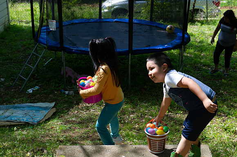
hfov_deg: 28.9
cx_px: 118
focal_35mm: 70
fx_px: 461
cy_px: 78
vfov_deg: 19.4
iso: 200
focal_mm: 70
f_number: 7.1
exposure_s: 1/200
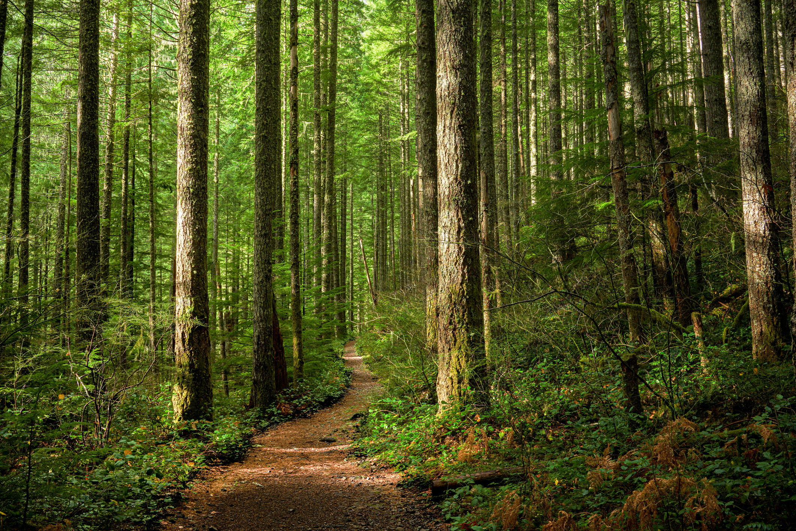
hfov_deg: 54.4
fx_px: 774
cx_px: 398
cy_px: 266
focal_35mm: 35
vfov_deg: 37.9
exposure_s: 1/8
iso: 50
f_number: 11
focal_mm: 35
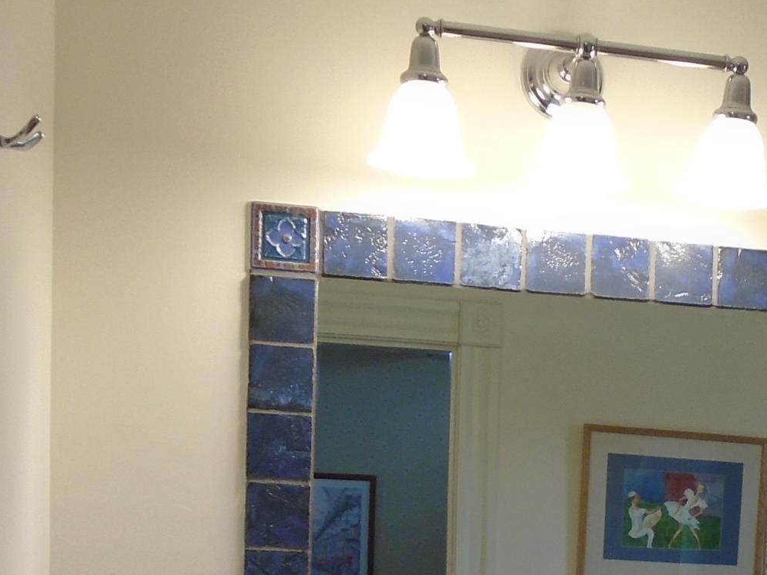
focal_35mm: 78
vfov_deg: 17.8
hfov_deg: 24.3
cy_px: 731
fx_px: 1728
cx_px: 698
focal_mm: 4.6
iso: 100
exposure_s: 1/30
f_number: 3.2
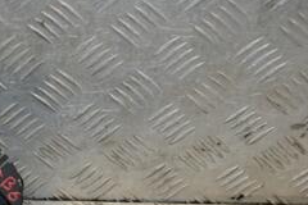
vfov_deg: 13.0
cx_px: -5
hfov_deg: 18.9
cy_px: 167
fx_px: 898
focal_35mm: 105
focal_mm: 28
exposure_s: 1/200
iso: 800
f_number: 5.6
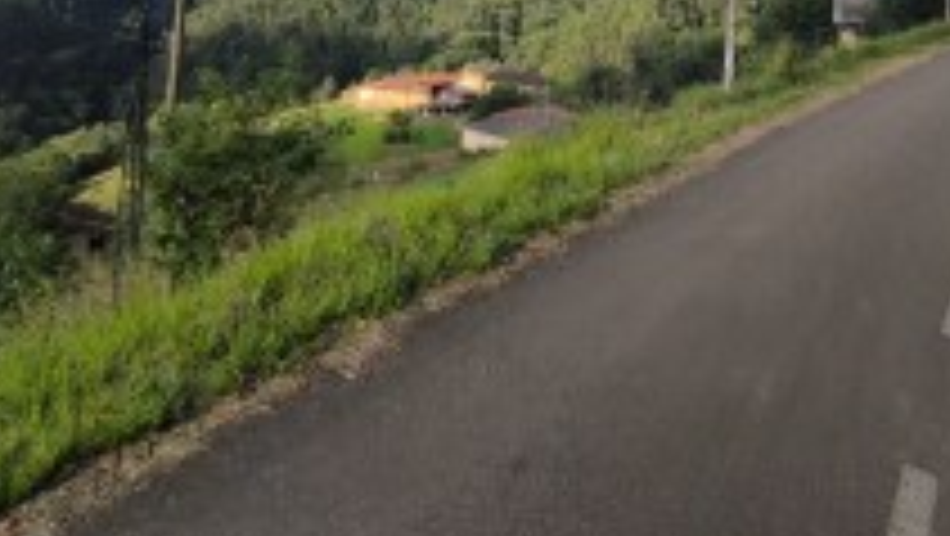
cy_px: -54
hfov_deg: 62.5
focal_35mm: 31
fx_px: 781
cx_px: 509
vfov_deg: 33.1
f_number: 2.2
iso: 50
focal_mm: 1.91
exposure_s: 1/803
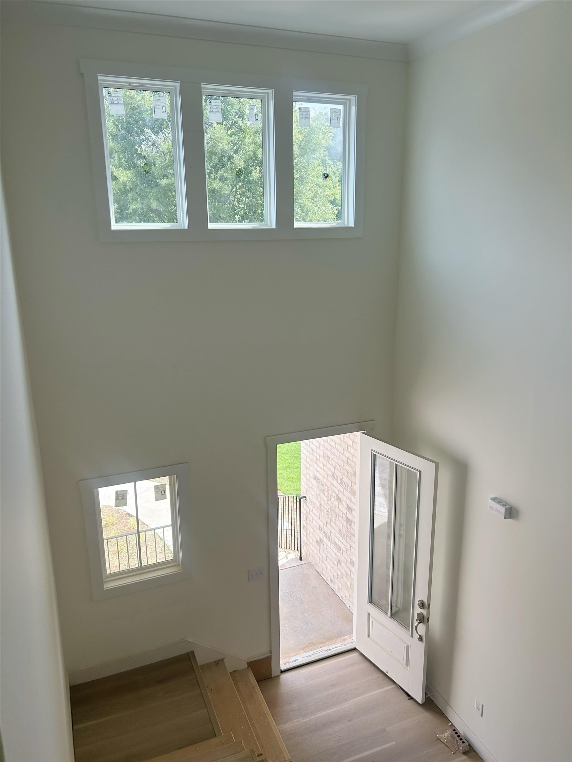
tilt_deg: -15.1
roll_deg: +0.8
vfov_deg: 67.3
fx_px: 573
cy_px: 381
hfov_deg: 53.1
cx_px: 286
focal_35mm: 26
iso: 50
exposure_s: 1/769
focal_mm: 5.7
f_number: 1.5
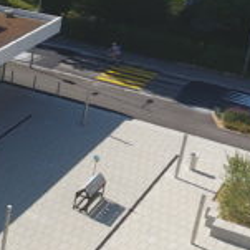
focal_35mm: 90
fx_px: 735
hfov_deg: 15.7
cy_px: 124
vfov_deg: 19.3
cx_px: -233
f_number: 2.8
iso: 100
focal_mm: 3.61
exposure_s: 1/773
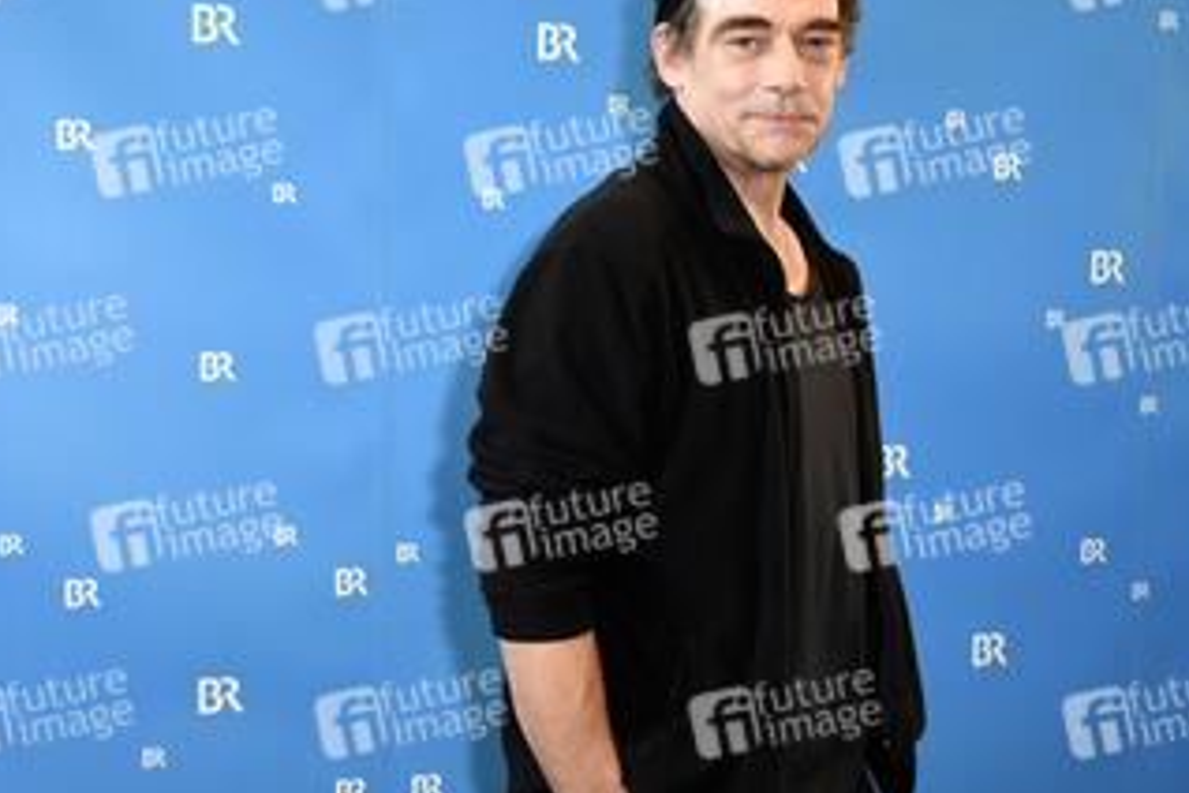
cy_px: 434
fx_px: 1684
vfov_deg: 26.5
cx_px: 462
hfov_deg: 38.7
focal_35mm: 51
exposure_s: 1/160
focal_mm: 24
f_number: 4.5
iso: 1400
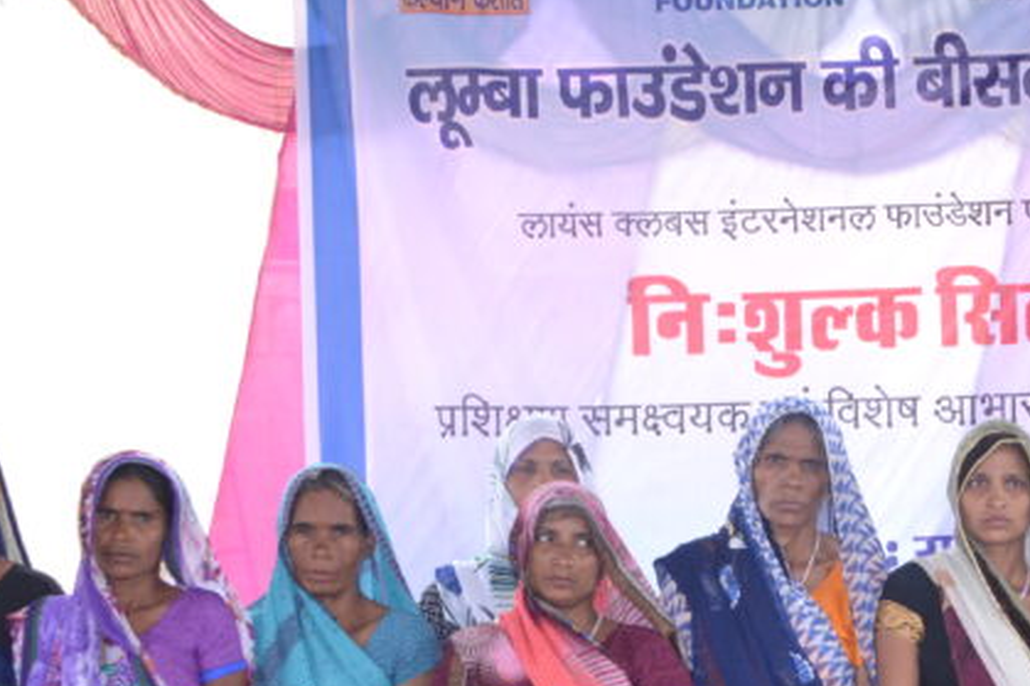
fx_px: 2517
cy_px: 653
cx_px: 1202
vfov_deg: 15.3
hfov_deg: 21.6
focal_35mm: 88
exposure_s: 1/125
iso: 800
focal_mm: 24
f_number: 7.1
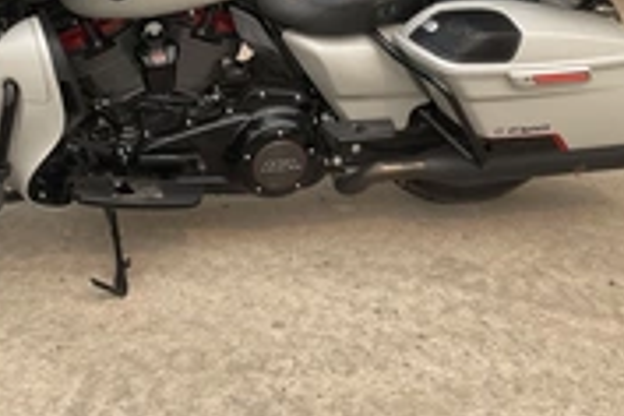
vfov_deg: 19.4
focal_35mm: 68
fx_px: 1179
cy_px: -4
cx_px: 229
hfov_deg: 29.5
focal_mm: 3
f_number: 1.8
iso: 25
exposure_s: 1/1168
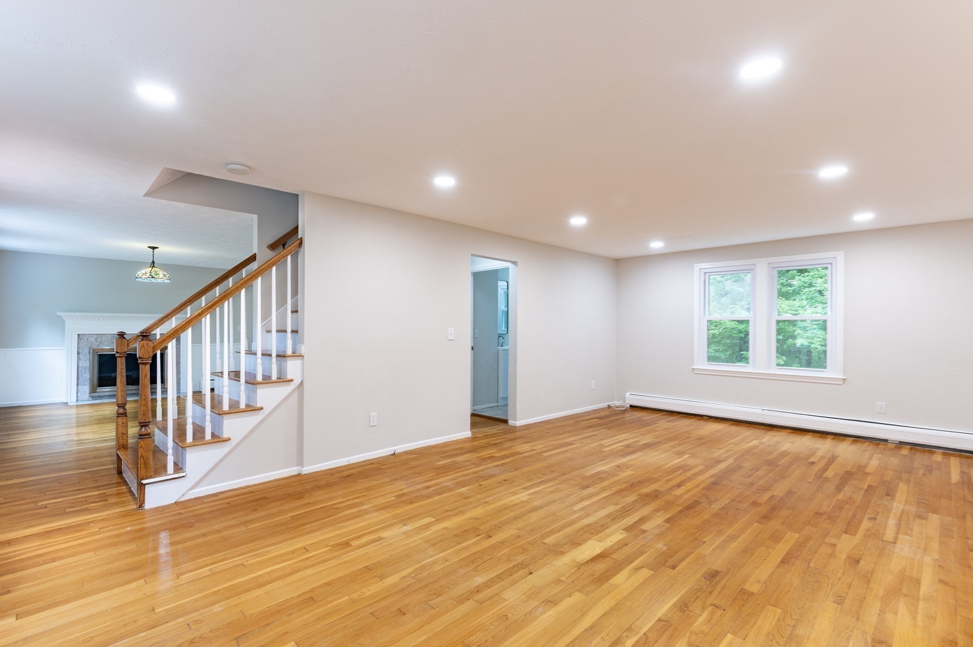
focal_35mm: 16
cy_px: 324
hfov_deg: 96.8
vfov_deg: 73.7
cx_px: 486
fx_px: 432
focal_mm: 16
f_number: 8
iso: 100
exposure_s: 1/2.5
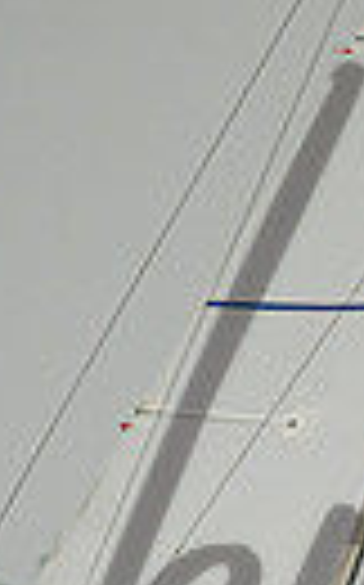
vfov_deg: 0.9
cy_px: 837
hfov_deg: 0.5
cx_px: 361
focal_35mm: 2404
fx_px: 38242
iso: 280
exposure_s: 1/4000
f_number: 5.6
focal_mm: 400
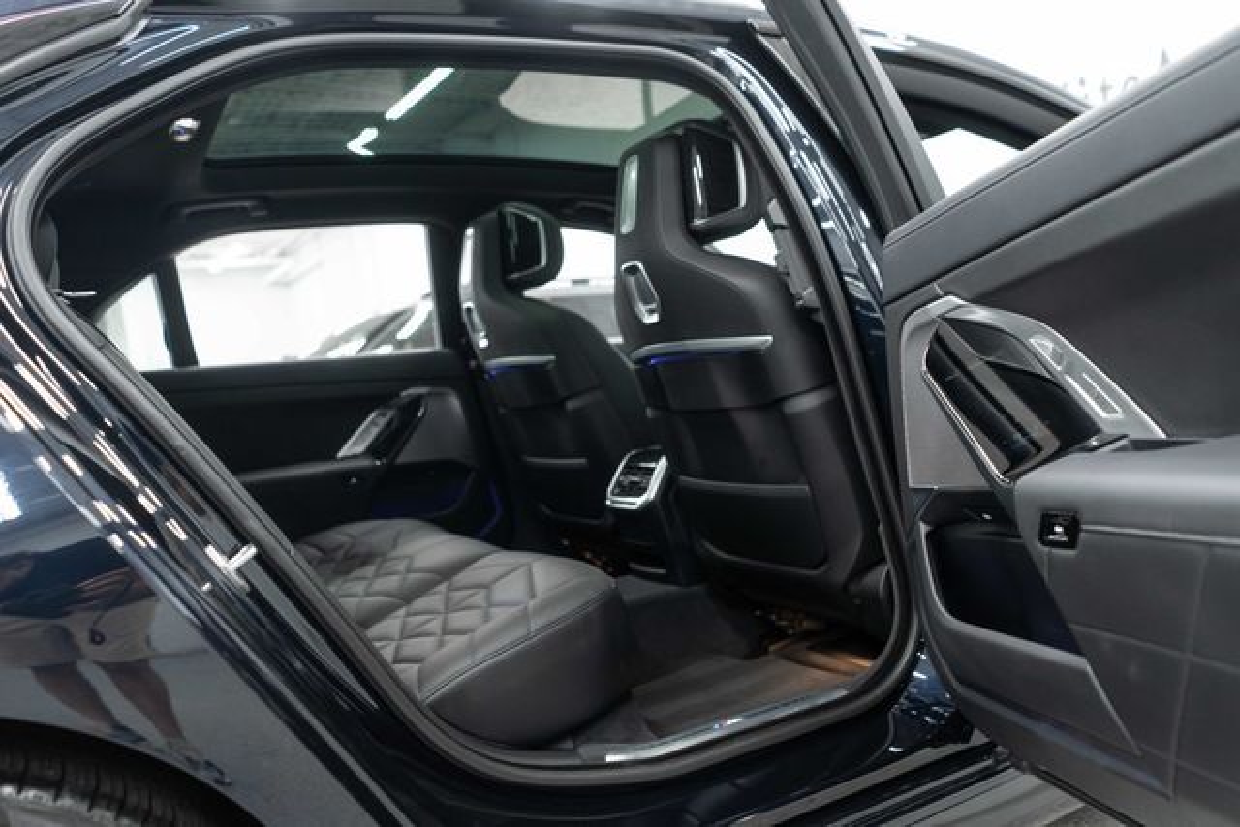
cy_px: 414
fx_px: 965
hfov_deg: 65.5
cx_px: 620
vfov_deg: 46.4
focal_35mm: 28
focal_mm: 28
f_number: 3.2
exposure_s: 1/50
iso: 1000
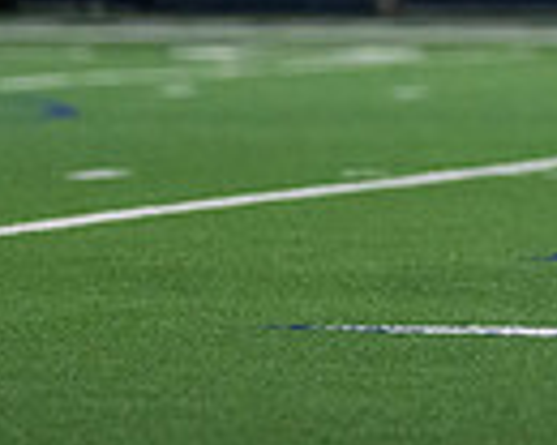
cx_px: 917
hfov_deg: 3.1
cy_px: -327
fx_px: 10320
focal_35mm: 626
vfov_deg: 2.5
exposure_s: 1/1250
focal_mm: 150
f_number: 2.8
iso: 5000
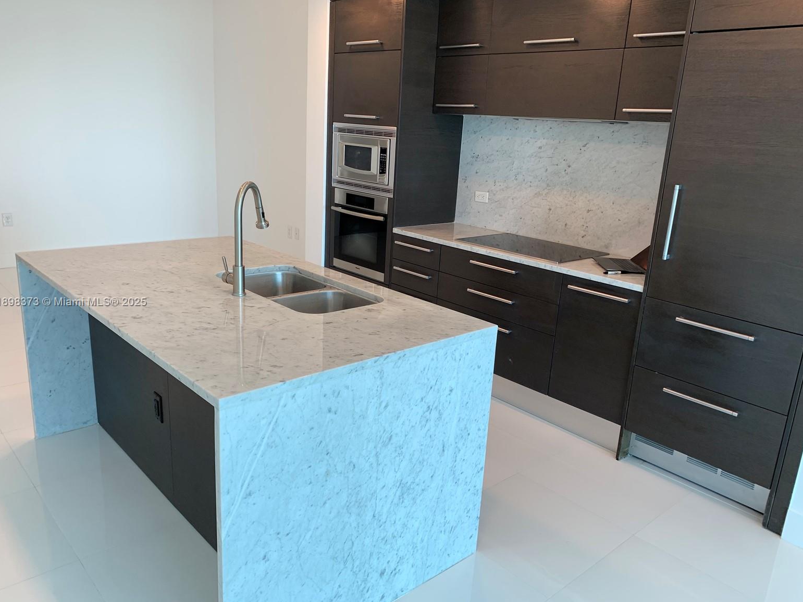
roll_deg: -3.8
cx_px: 397
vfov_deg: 51.4
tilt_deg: -15.7
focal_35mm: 27
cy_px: 303
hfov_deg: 65.3
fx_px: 626
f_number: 1.8
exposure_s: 1/120
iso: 40
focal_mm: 4.25
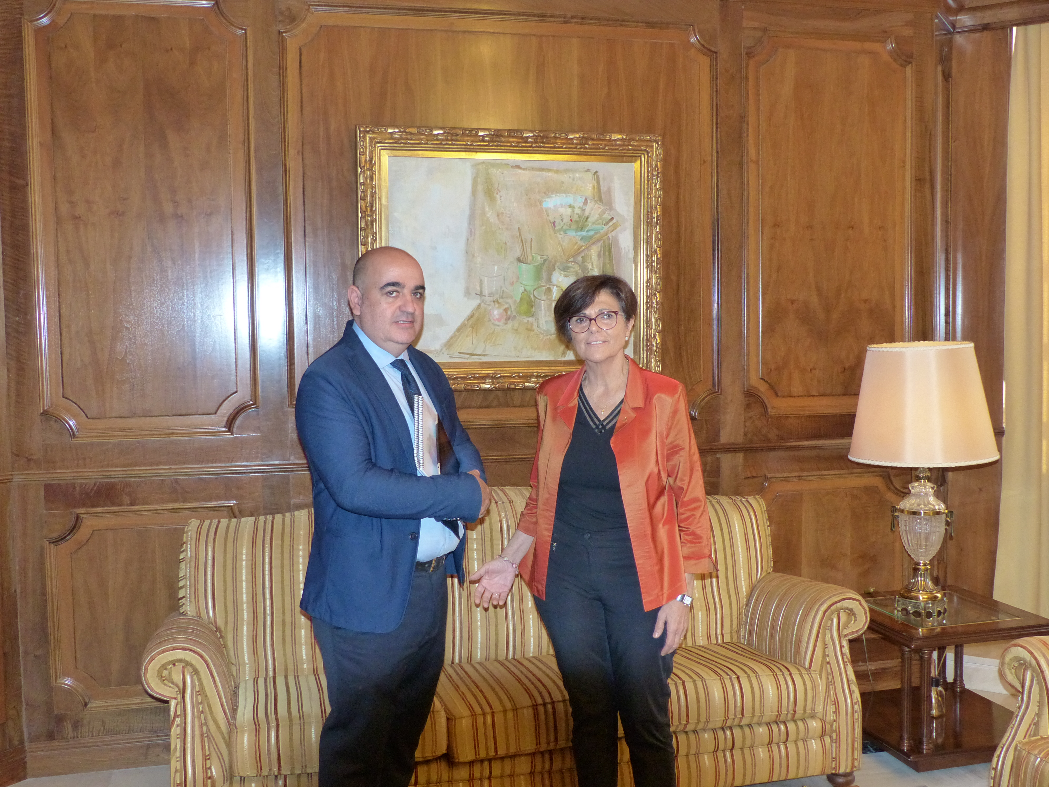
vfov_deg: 39.7
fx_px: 1091
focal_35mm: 36
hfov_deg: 51.4
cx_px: 524
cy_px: 394
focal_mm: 6.4
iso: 400
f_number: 2.8
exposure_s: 1/60
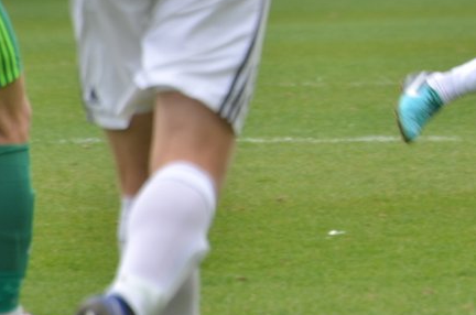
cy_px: -79
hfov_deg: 1.7
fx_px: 16491
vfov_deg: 1.1
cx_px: 624
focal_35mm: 1250
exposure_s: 1/250
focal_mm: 300
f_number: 6.3
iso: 250
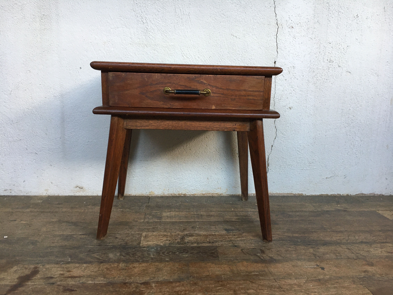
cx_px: 196
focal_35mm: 29
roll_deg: -1.8
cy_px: 148
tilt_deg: -11.0
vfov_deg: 48.2
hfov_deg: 61.7
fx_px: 329
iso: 64
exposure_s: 1/33
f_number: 2.2
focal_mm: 4.15
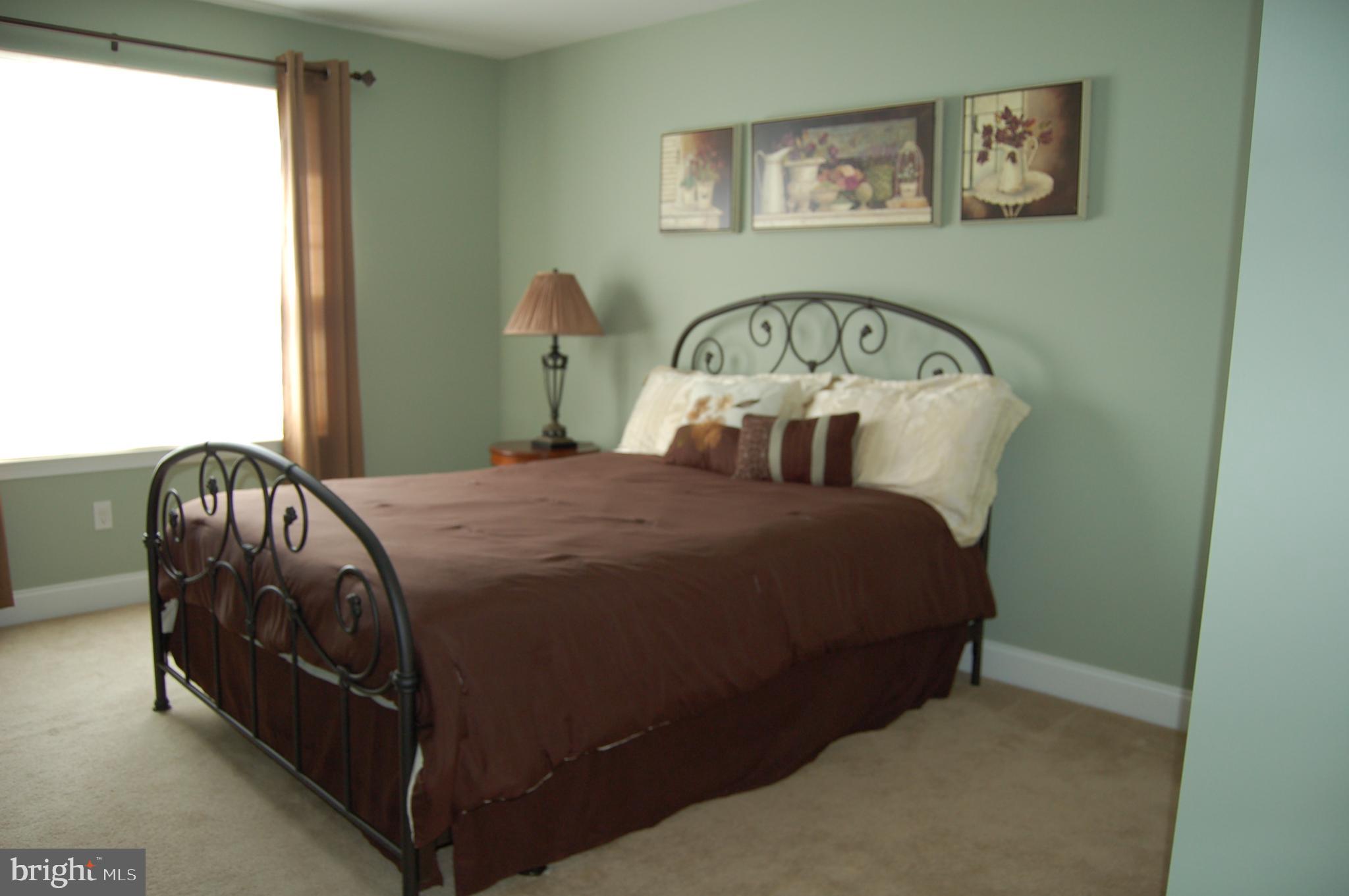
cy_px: 448
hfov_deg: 67.4
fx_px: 1011
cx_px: 674
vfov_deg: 47.8
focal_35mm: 27
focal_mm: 18
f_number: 3.5
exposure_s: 1/60
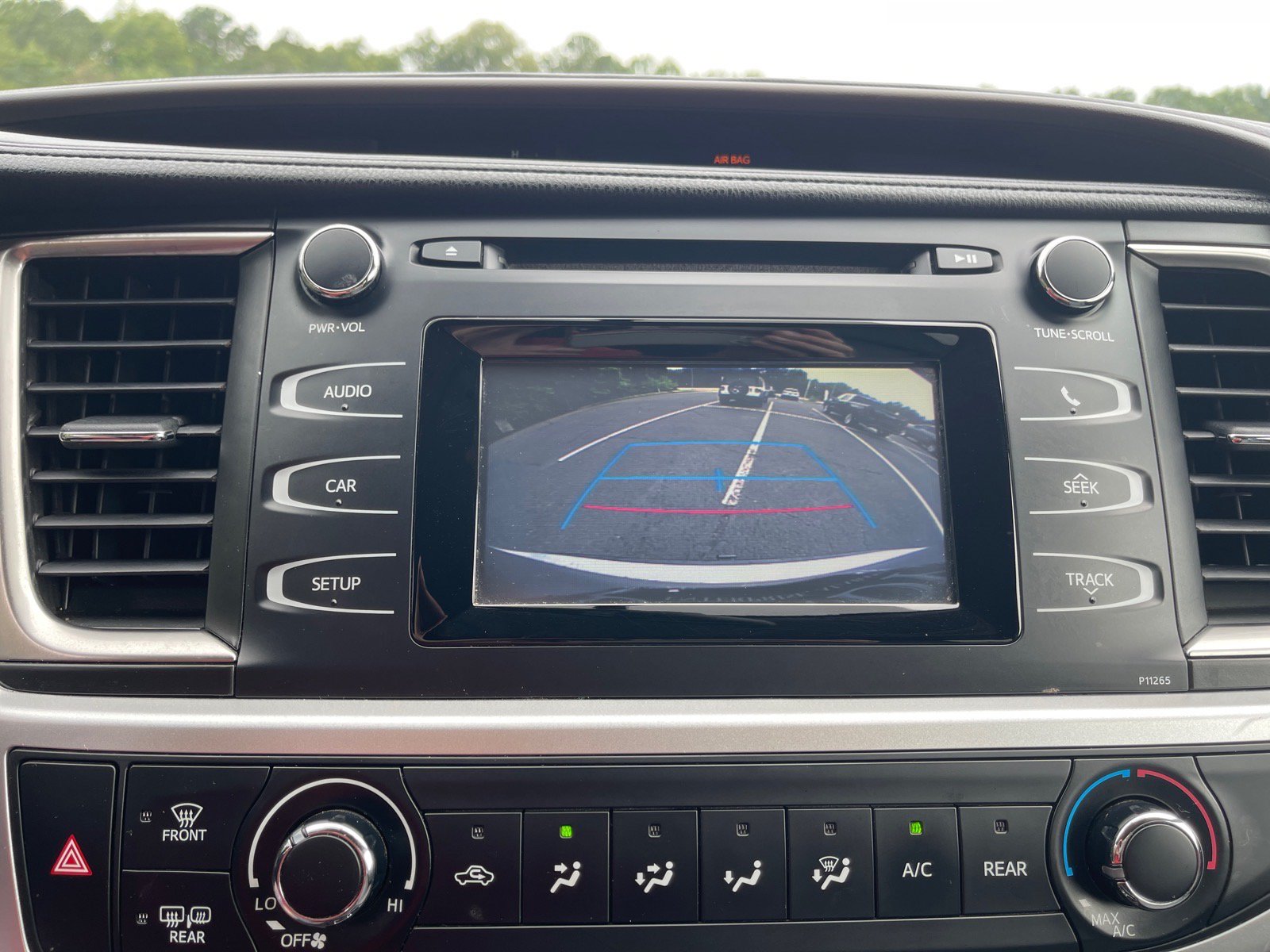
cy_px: 476
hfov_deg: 67.3
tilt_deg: -17.2
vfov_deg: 53.1
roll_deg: -1.7
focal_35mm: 26
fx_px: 954
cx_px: 635
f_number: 1.6
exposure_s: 1/157
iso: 32
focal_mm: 5.1
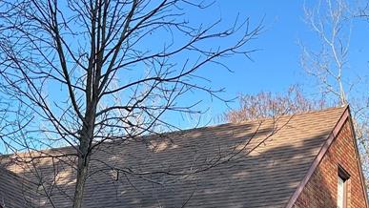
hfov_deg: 28.1
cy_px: 290
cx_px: 136
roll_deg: -2.7
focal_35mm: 75
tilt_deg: +6.6
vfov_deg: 15.2
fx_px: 734
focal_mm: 5.7
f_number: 1.5
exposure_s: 1/1621
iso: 50
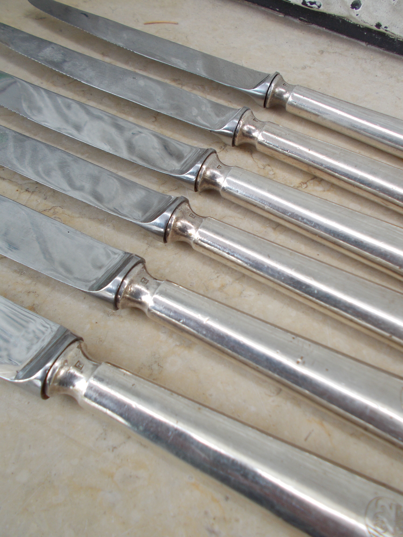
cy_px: 268
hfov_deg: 46.8
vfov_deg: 60.0
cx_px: 202
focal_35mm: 30
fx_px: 466
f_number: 3.4
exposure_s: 1/60
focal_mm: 5.3
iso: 80
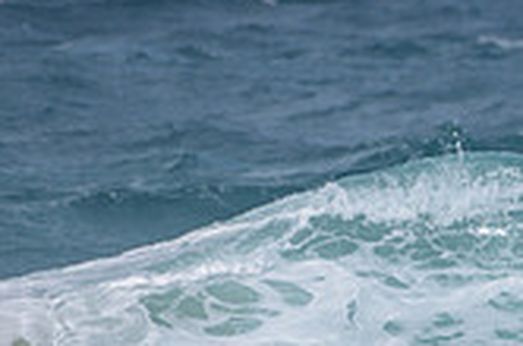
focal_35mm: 2149
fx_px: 31160
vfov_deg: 0.6
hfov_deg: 1.0
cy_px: 175
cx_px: 823
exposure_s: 1/2000
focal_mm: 500
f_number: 5.6
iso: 100
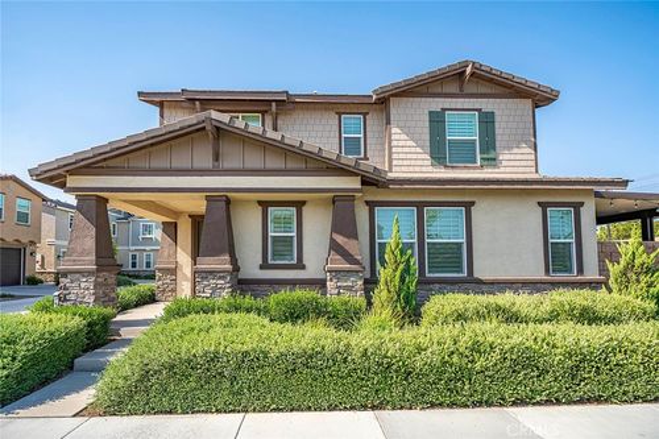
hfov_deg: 96.8
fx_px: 293
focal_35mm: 16
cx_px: 330
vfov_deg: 73.7
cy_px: 220
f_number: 5.6
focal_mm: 16
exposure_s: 1/500
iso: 50
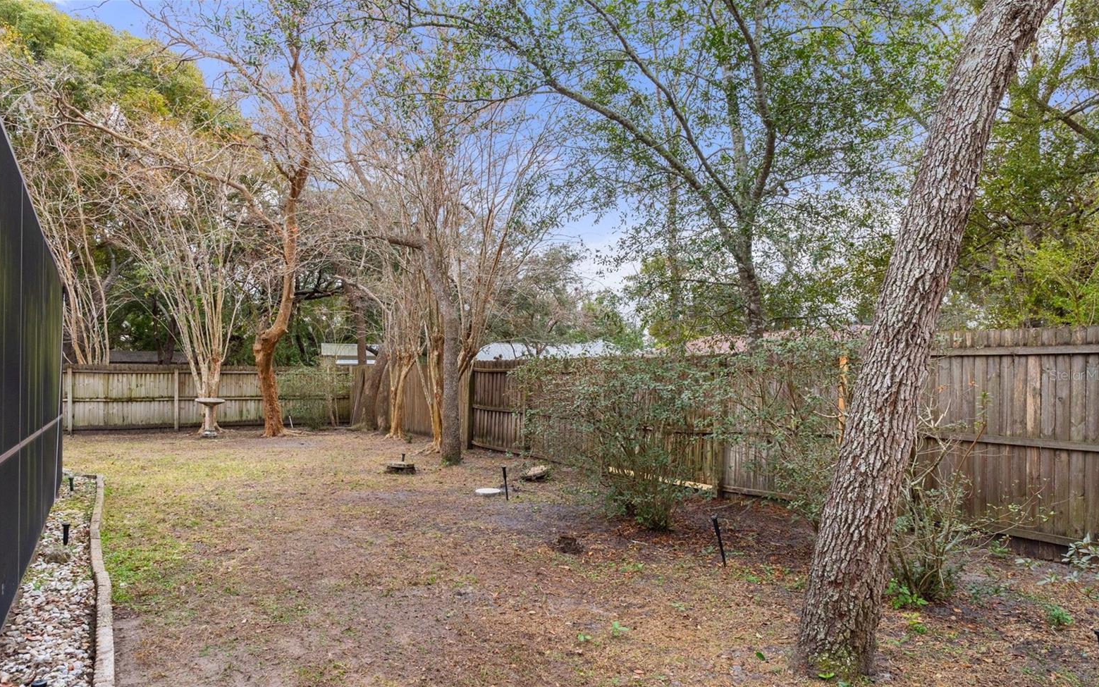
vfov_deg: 51.9
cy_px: 375
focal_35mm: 24
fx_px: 705
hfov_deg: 75.9
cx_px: 548
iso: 320
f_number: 8
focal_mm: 15
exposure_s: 1/30
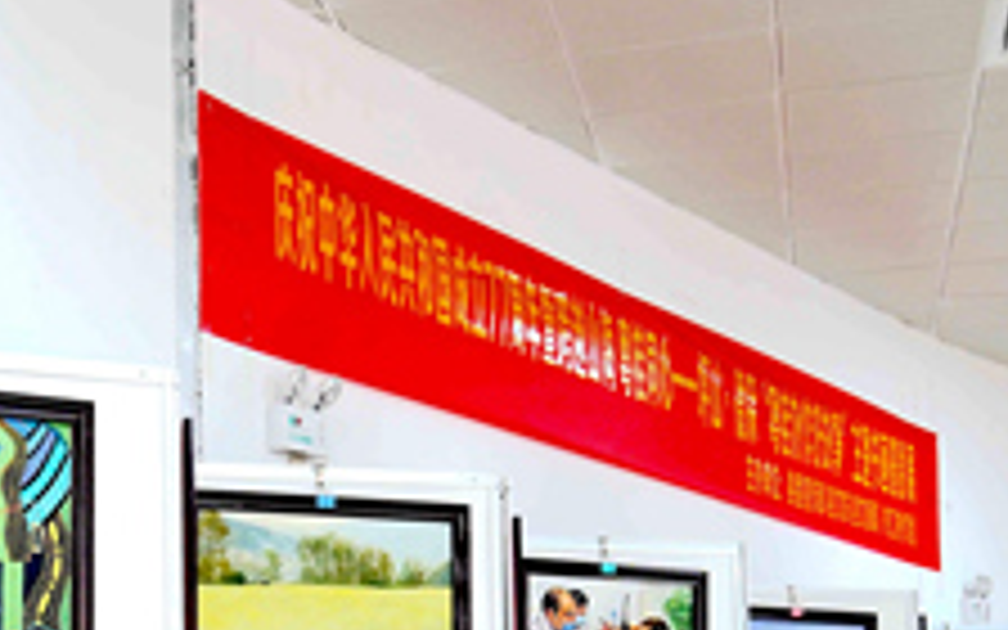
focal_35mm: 82
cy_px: 788
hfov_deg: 24.4
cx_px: 76
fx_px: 2253
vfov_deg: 15.3
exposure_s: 1/160
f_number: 4
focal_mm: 30
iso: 800
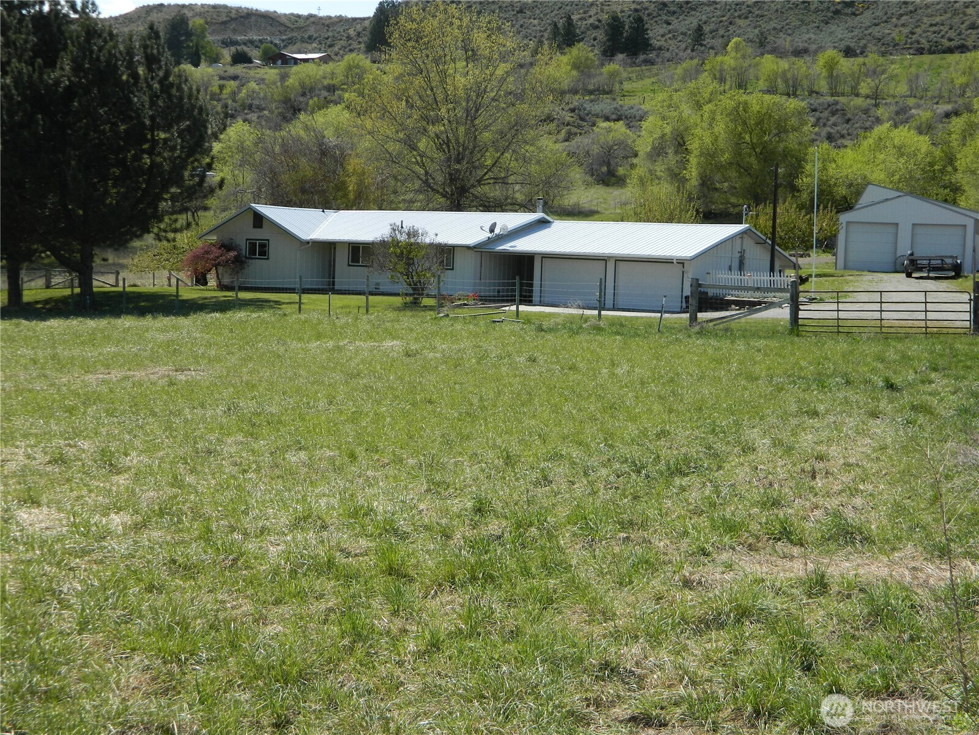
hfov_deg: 33.8
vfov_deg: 25.7
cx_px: 490
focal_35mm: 57
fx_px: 1612
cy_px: 368
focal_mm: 10.2
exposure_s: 1/640
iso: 80
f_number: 3.8
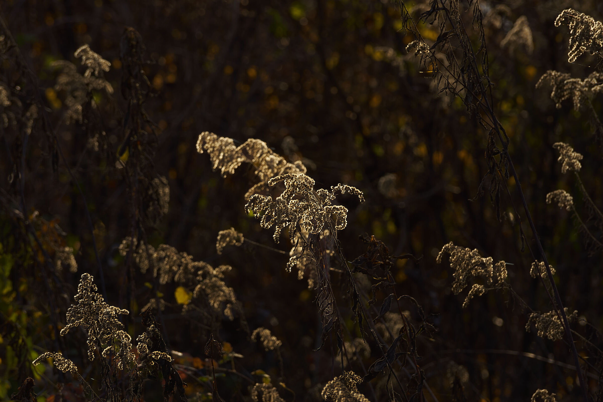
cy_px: 201
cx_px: 302
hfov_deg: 6.0
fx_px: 5778
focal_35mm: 345
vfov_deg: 4.0
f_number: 9
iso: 100
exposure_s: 1/60
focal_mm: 230
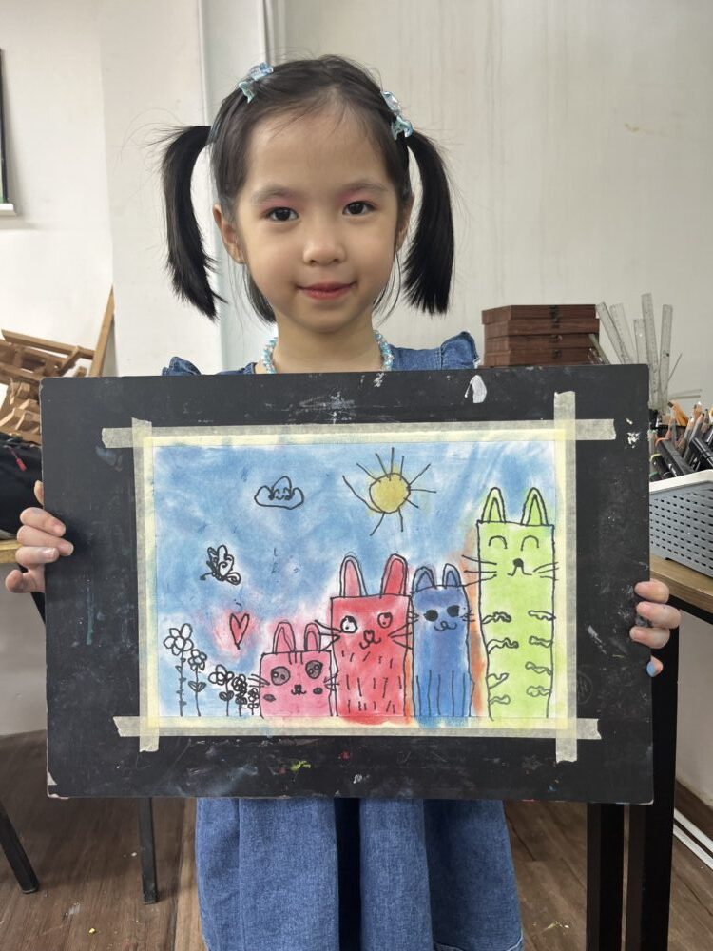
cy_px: 476
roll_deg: +1.8
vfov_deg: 67.3
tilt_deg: -7.4
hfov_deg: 53.1
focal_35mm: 26
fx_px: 714
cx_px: 356
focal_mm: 5.1
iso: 100
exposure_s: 1/100
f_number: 1.6
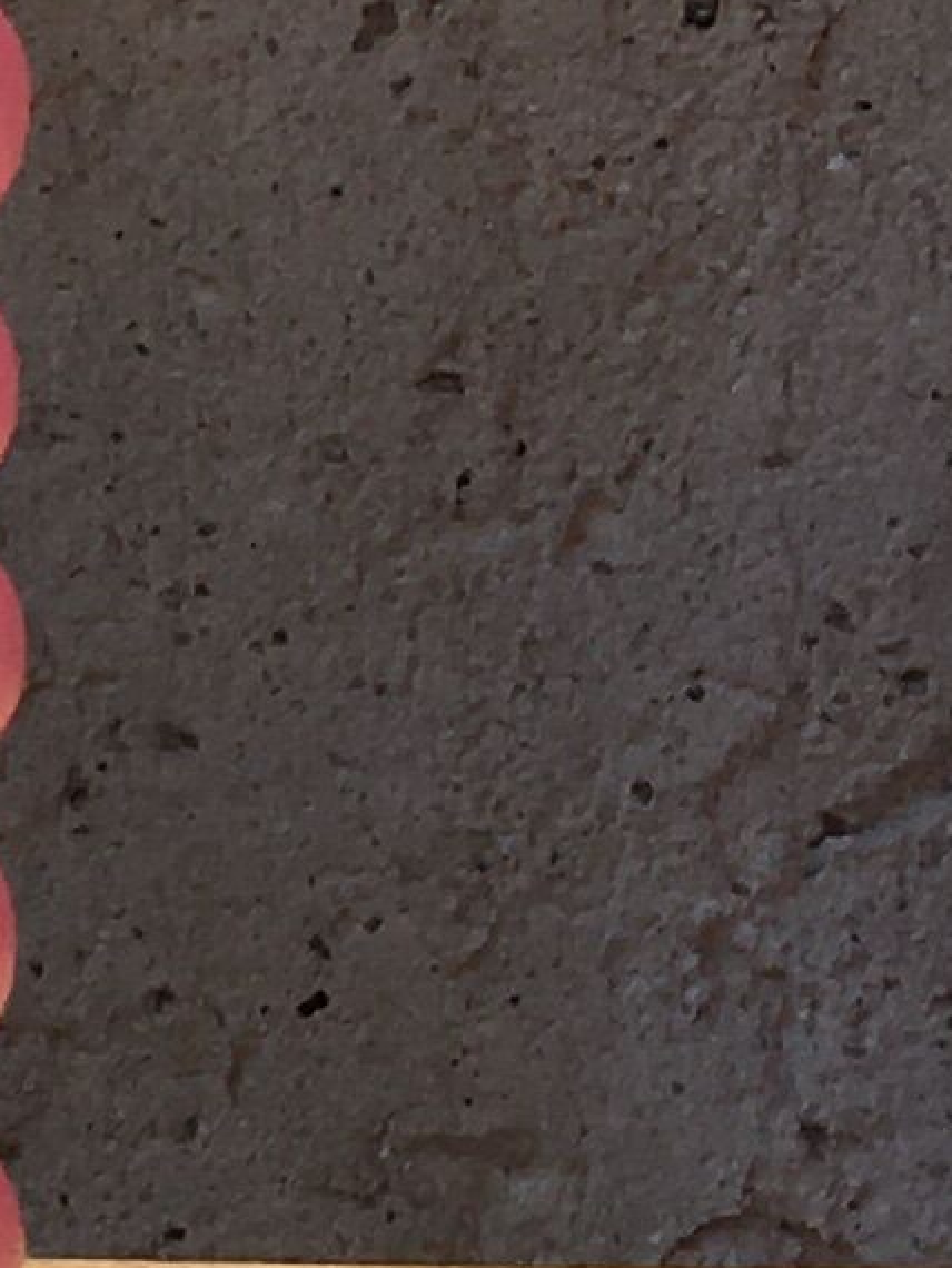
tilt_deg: -9.1
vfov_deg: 9.5
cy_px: -294
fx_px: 7512
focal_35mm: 205
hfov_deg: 6.7
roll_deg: +0.0
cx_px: -1779
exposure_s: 1/1789
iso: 25
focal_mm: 4.15
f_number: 2.2
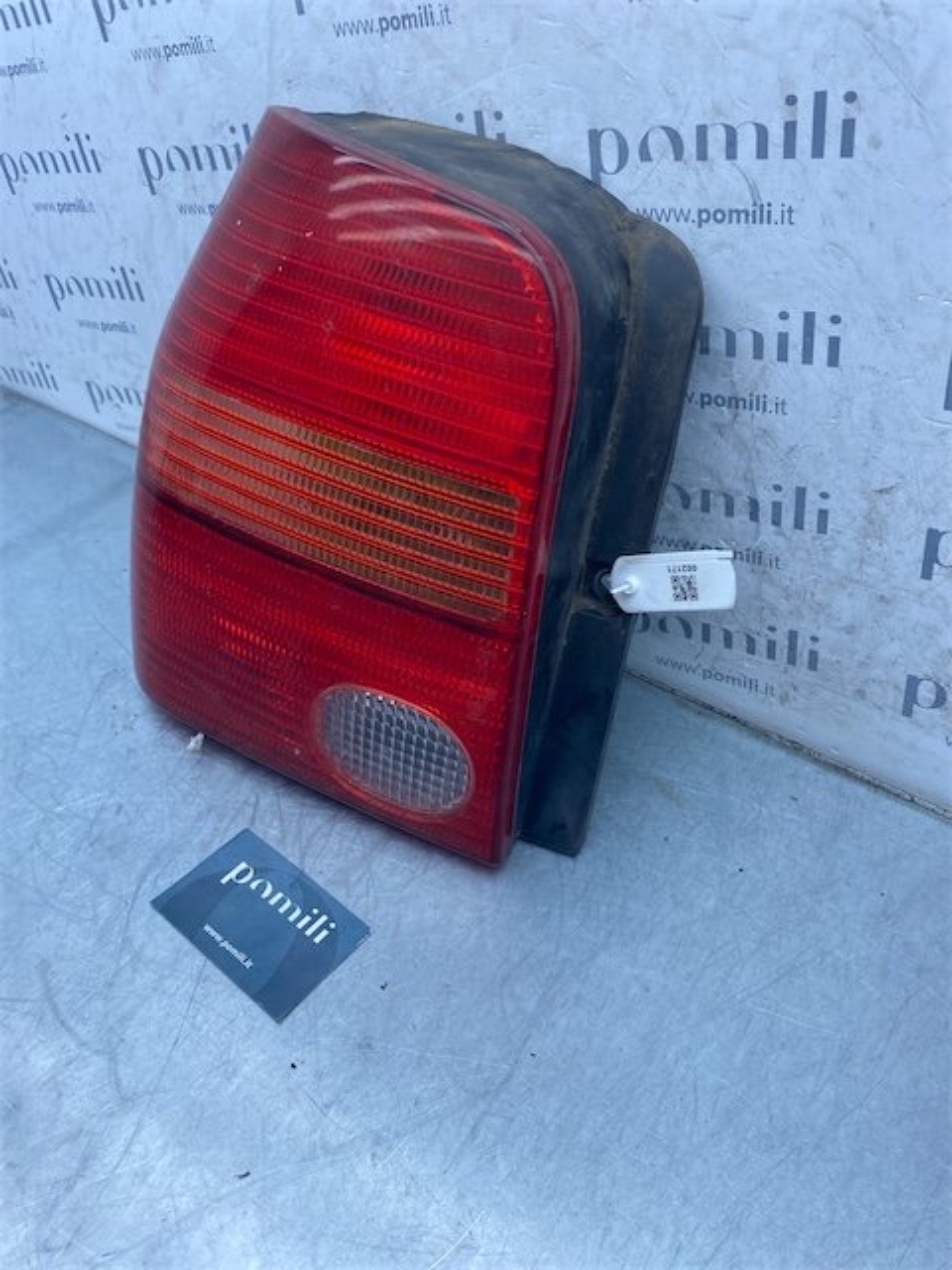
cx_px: 476
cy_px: 635
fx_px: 953
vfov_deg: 67.3
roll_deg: +1.3
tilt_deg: -43.8
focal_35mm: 26
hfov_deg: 53.1
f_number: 1.8
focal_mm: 4.25
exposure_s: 1/678
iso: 32
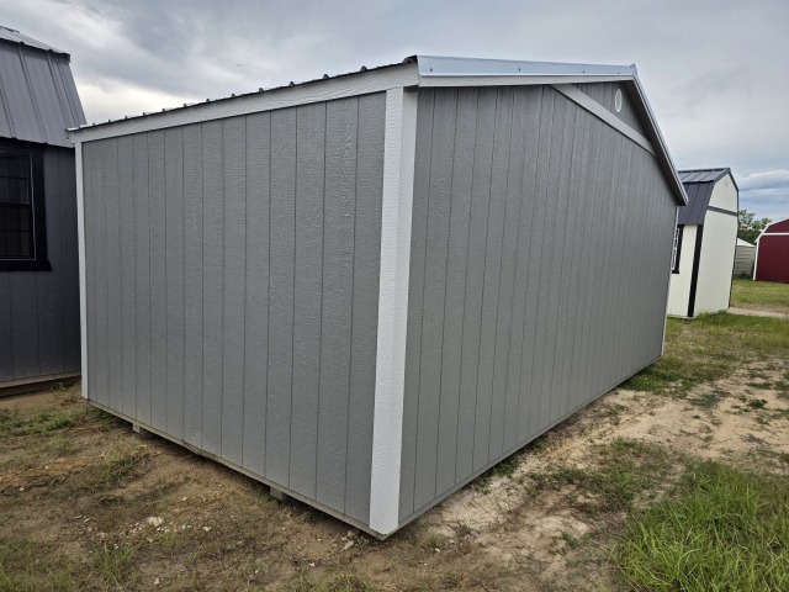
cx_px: 394
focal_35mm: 23
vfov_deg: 58.9
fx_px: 524
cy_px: 296
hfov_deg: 73.9
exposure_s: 1/2463
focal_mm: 6.3
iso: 80
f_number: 1.7
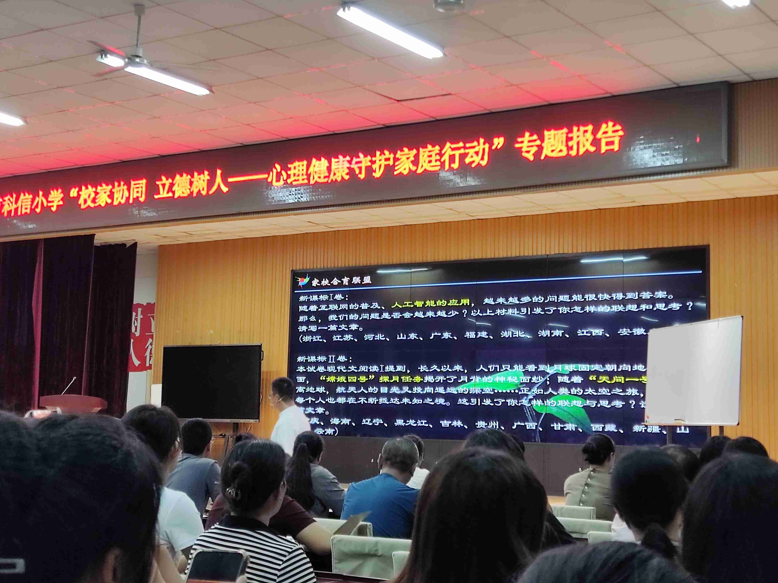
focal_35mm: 57
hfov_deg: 33.8
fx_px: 1281
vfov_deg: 25.7
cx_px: 404
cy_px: 270
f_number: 1.79
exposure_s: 1/50
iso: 125
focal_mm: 4.71
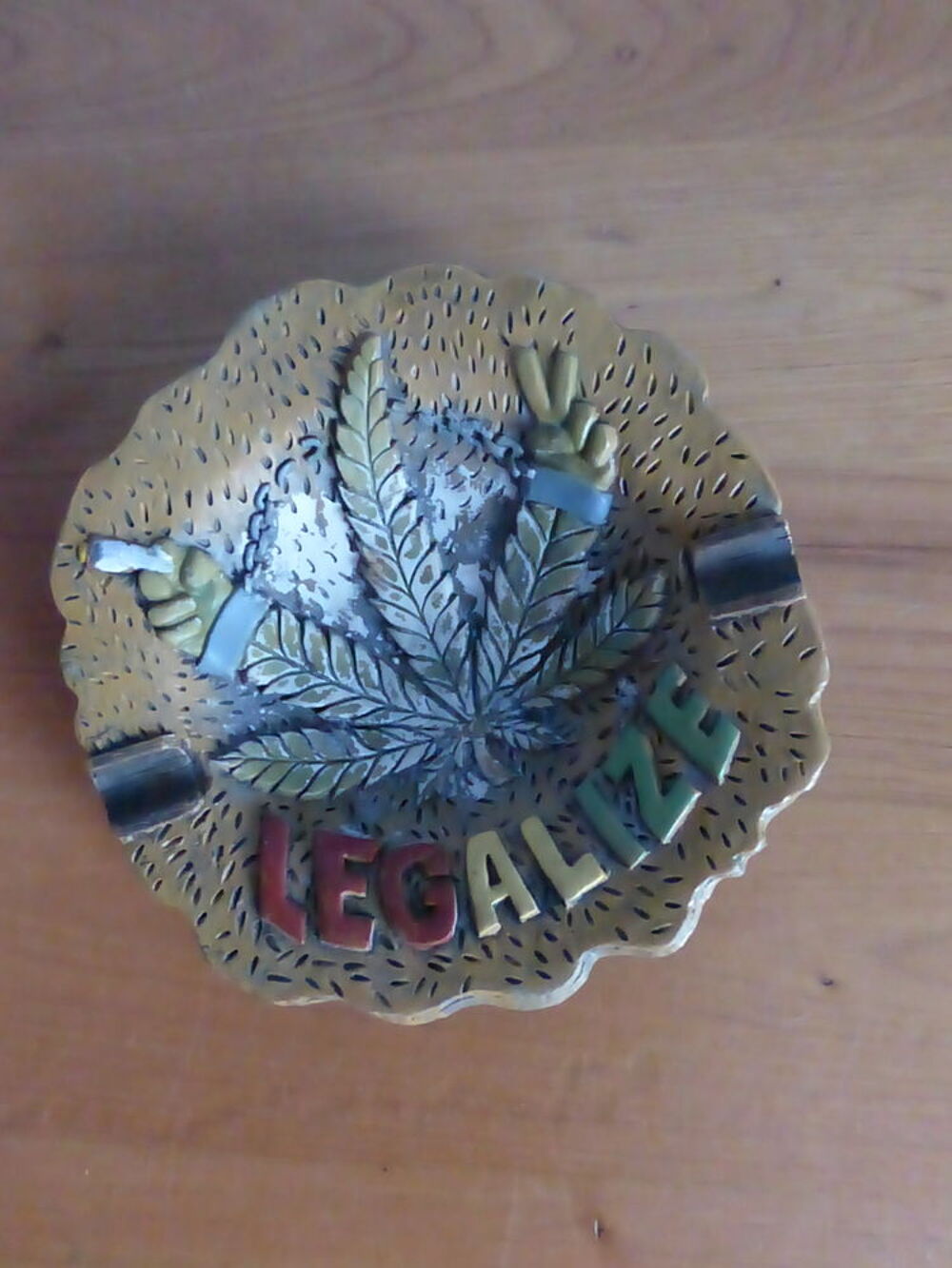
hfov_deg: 54.9
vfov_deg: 69.4
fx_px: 917
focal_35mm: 25
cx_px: 476
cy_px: 634
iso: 3200
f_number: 3.3
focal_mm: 4.3
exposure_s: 1/15
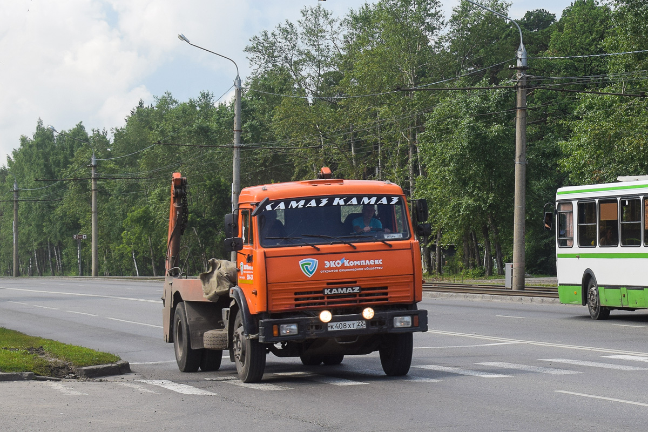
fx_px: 1296
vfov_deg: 18.9
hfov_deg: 28.1
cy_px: 216
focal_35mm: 72
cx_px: 324
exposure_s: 1/320
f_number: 9
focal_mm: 48
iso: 200
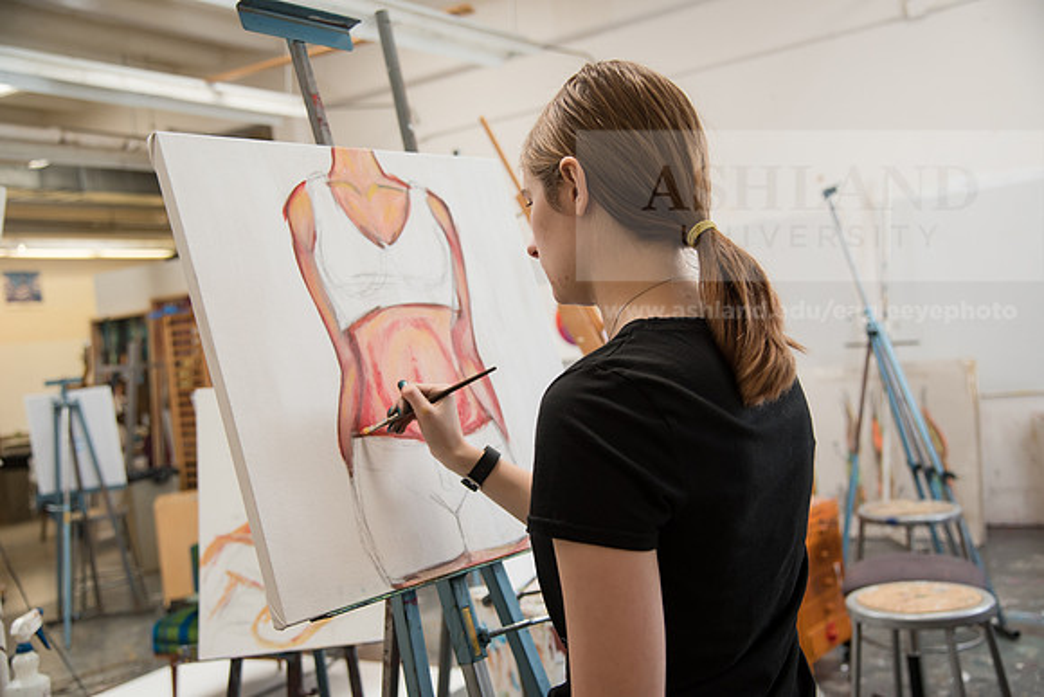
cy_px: 348
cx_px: 522
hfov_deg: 50.7
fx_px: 1102
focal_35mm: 38
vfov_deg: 35.1
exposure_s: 1/160
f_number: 4
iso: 800
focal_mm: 38
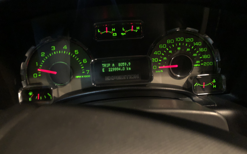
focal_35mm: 30
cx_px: 124
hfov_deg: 62.9
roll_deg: +4.6
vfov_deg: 41.8
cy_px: 85
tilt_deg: -26.2
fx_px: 202
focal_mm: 4
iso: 400
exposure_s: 1/4
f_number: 1.8
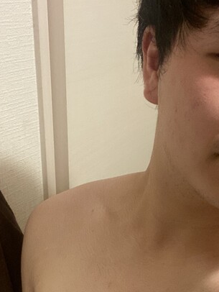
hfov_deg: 24.8
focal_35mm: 59
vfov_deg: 31.3
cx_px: 141
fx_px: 497
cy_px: 258
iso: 320
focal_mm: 2.71
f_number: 2.2
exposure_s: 1/25
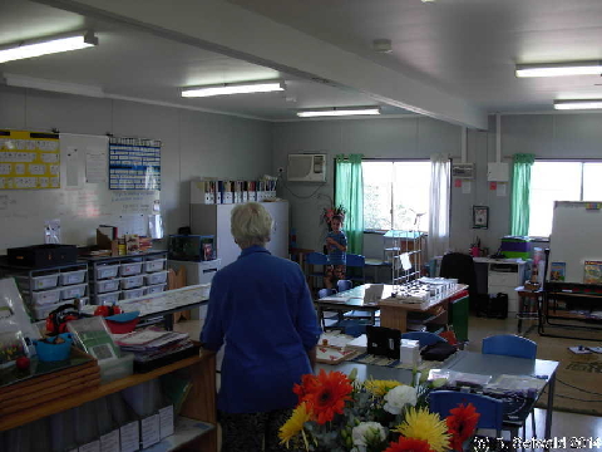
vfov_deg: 37.7
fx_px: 661
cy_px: 226
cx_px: 301
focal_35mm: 38
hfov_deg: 49.0
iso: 79
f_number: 2.9
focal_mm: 6.3
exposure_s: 1/39.1
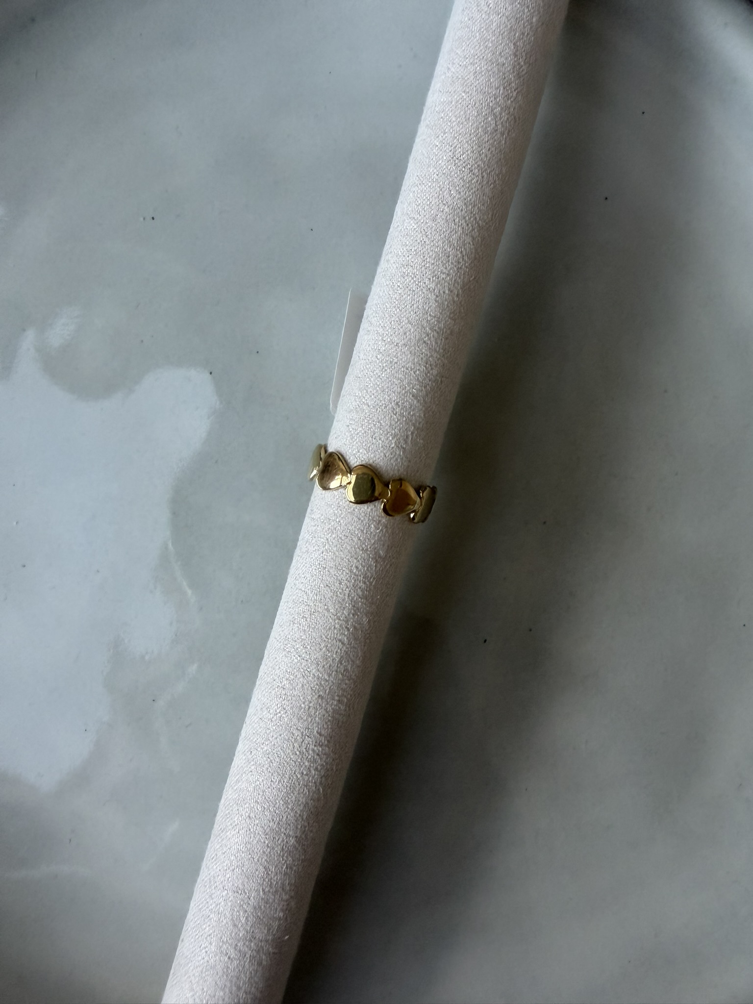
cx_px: 376
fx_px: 754
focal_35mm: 26
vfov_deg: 67.3
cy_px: 502
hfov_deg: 53.1
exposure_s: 1/121
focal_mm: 2.22
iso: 200
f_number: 2.2
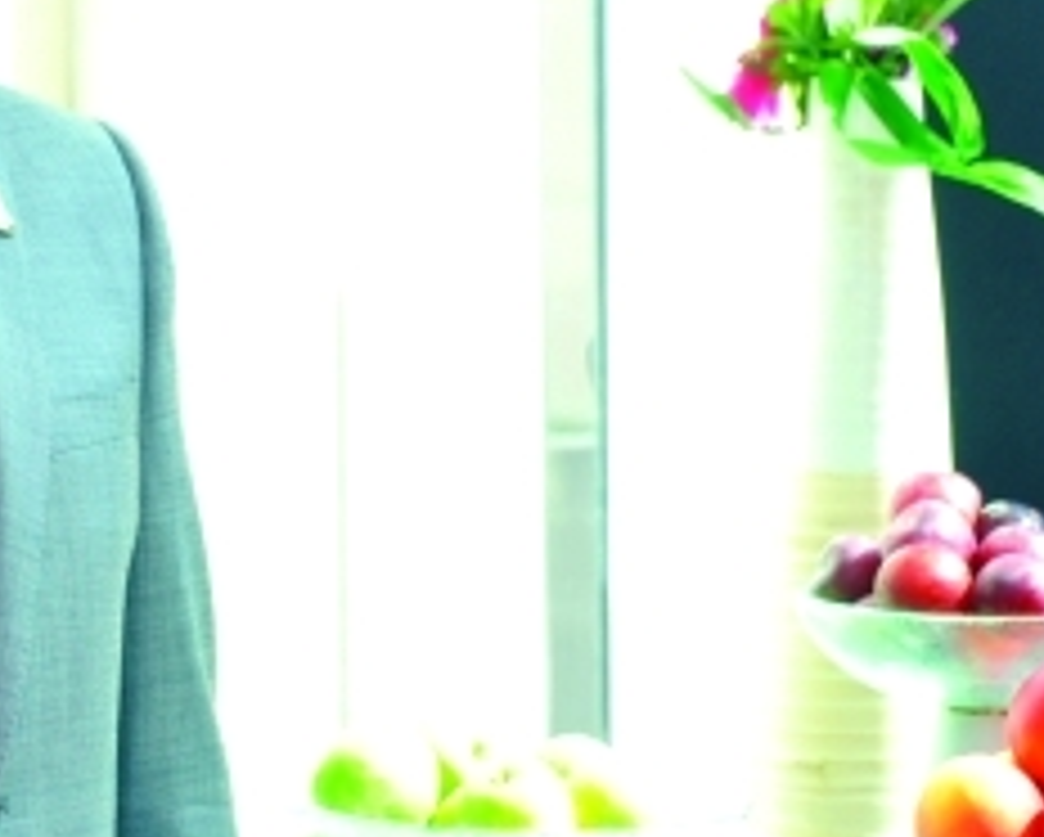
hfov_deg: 12.7
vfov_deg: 10.3
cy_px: 180
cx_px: 86
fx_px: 4639
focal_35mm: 150
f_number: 6.3
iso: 500
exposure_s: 1/80
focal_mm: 58
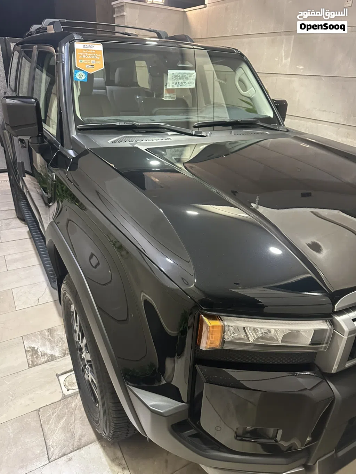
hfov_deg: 56.8
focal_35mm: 24
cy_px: 237
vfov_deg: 71.6
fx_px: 329
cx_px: 178
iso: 800
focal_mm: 6.86
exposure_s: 1/50
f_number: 1.78
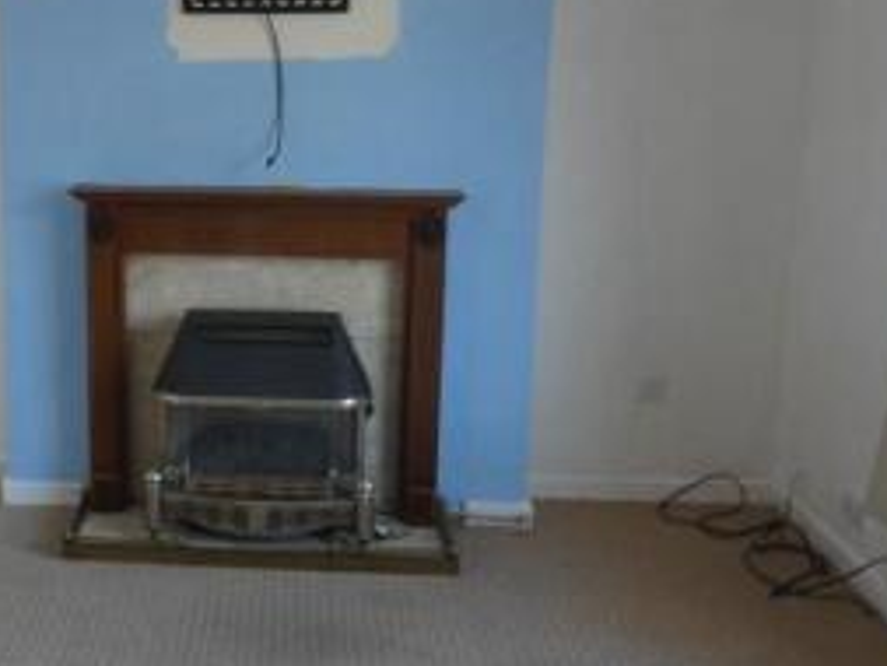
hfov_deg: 39.4
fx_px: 1179
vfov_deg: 31.5
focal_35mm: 46
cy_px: 268
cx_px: 163
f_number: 2.8
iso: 160
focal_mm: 3.6
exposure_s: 1/60
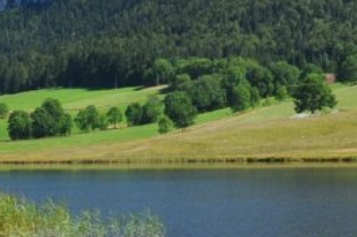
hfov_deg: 12.7
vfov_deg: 8.4
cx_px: 121
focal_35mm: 162
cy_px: 284
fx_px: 1605
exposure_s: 1/200
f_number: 7.1
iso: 320
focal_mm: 28
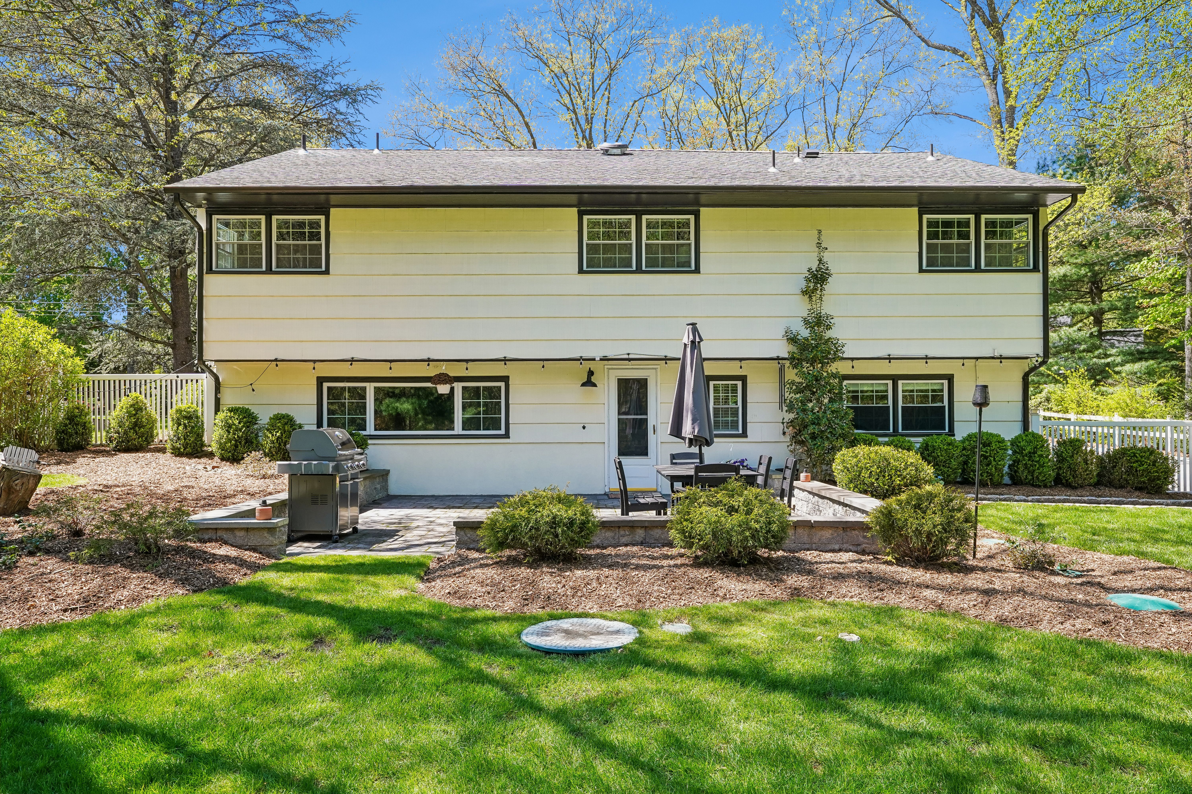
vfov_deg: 51.3
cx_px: 596
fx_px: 828
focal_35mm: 25
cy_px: 397
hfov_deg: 71.5
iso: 400
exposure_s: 1/160
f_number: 8
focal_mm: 25
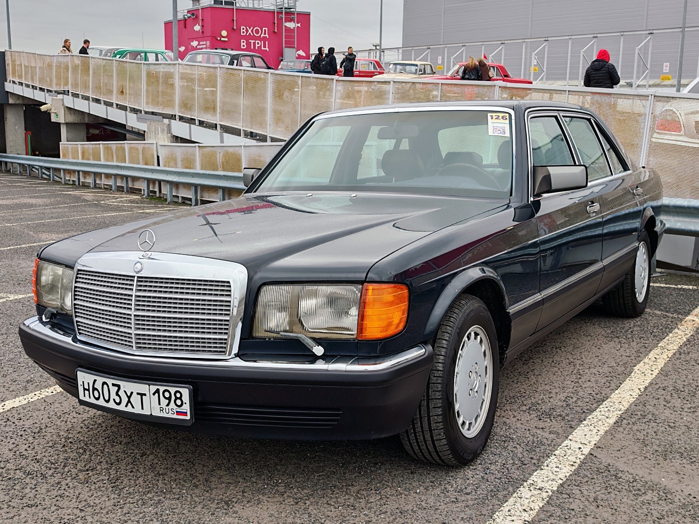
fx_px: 808
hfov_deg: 46.8
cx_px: 350
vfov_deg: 35.9
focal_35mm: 40
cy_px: 262
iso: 100
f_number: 2
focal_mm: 6.83
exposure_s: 1/870
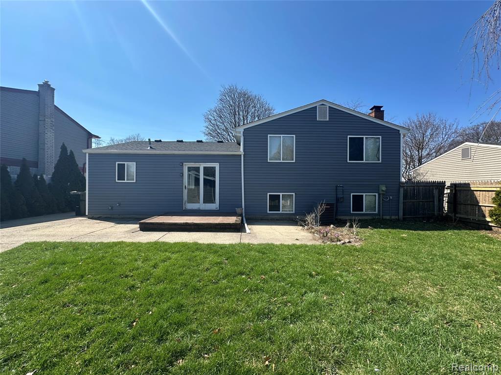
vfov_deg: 85.7
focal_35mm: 14
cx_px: 250
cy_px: 188
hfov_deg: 102.1
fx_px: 203
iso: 50
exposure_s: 1/1182
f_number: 2.2
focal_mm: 2.22
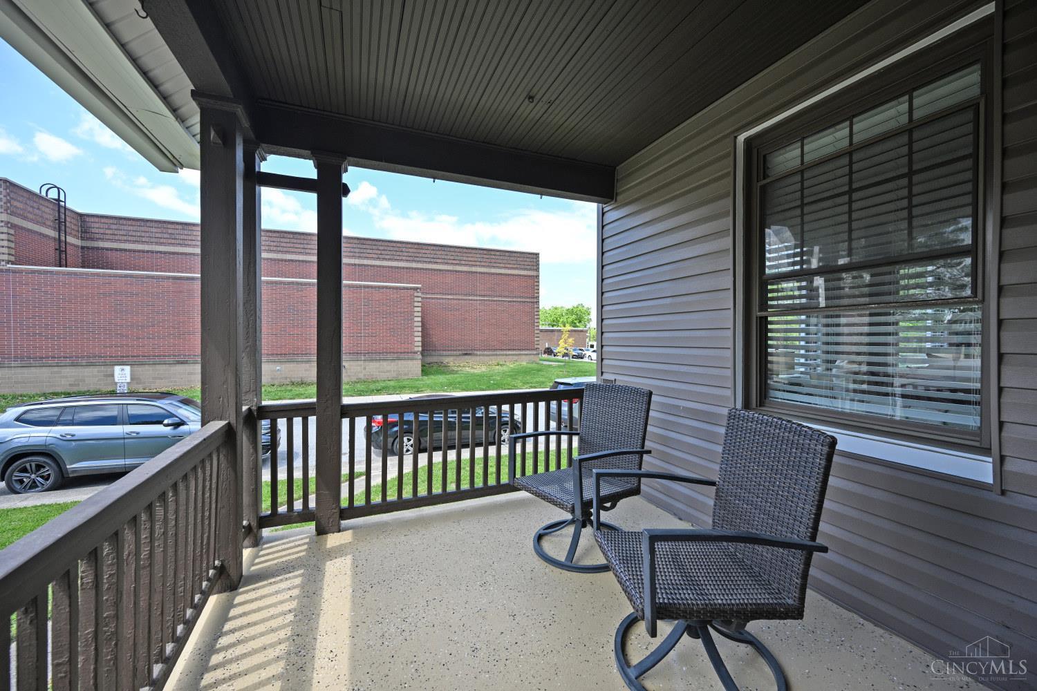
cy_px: 346
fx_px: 403
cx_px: 518
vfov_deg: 81.2
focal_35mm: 14
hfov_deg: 104.3
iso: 160
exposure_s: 1/250
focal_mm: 14
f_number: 5.6
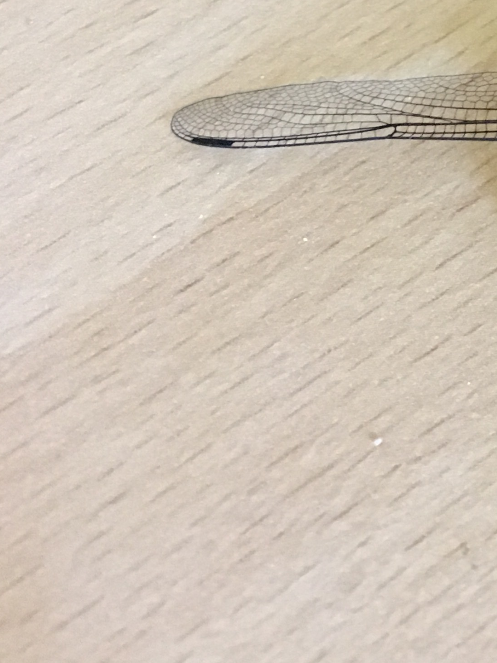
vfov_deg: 23.6
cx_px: 682
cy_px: 36
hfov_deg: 17.1
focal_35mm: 80
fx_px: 1532
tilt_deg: -52.8
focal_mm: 4.15
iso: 500
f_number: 2.2
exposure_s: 1/17
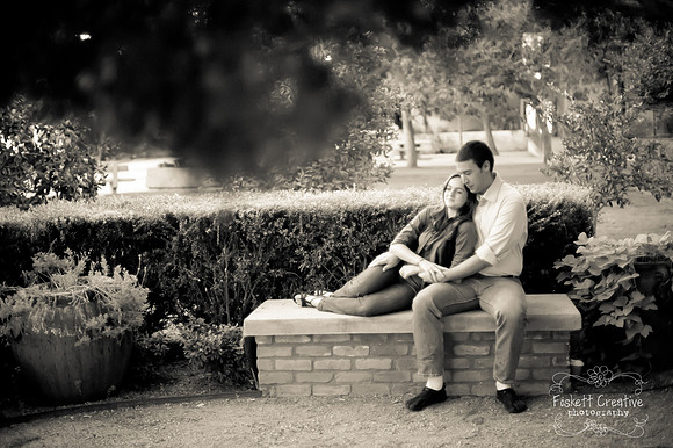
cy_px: 224
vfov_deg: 27.0
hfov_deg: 39.6
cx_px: 336
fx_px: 934
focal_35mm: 50
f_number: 1.4
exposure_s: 1/200
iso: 4000
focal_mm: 50
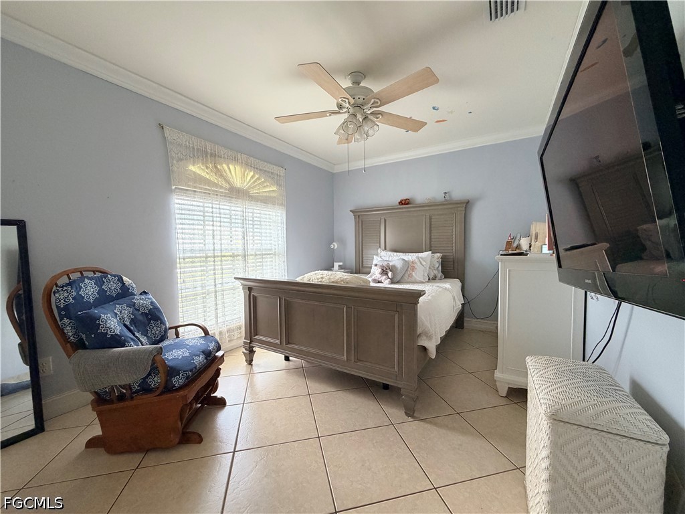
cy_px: 257
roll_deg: +1.0
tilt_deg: -2.8
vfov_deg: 85.7
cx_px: 342
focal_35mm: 14
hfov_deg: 102.1
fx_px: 277
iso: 320
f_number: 2.2
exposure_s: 1/80
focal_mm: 2.22
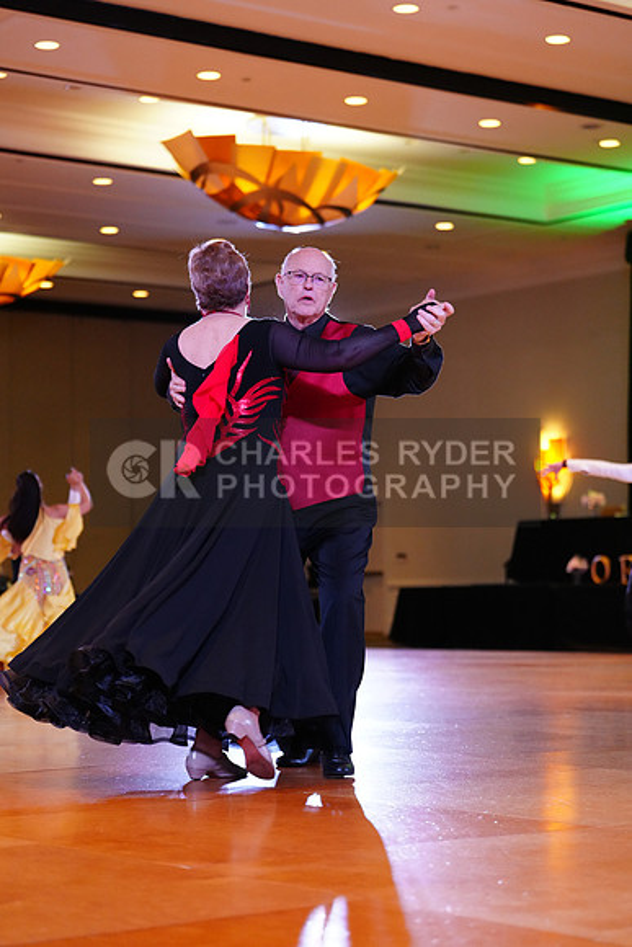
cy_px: 474
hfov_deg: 18.0
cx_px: 316
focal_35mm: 76
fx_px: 2000
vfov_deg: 26.6
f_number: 2.8
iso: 5000
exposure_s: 1/500
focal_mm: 76
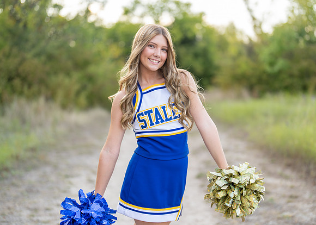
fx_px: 483
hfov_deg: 36.2
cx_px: 164
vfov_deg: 26.3
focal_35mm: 54
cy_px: 110
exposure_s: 1/640
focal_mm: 50
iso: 100
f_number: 1.2
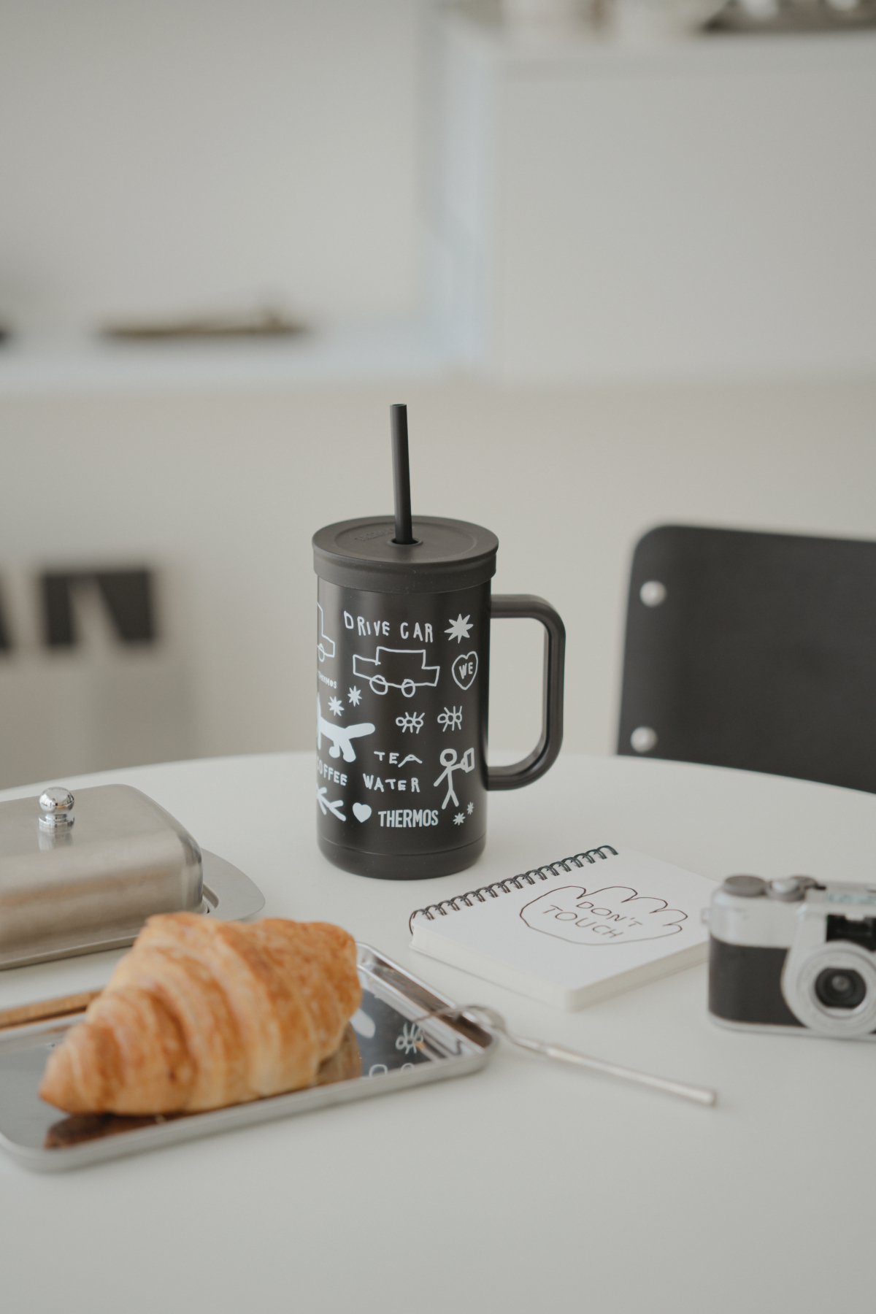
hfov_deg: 13.0
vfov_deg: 19.5
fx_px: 3832
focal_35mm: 105
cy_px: 657
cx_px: 438
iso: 100
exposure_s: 1/160
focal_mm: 105
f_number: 2.8
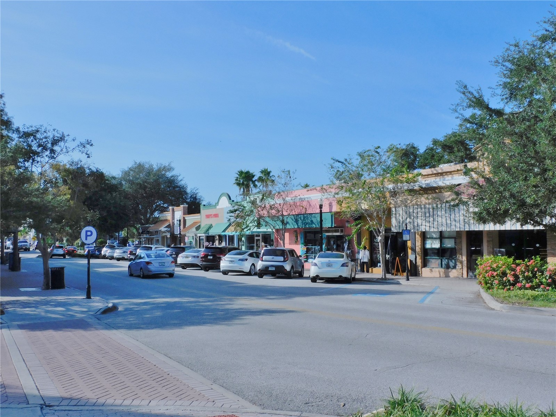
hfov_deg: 52.6
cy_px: 208
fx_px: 562
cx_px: 278
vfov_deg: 40.7
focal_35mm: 35
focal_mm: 6.3
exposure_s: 1/1600
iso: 125
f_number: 4.2
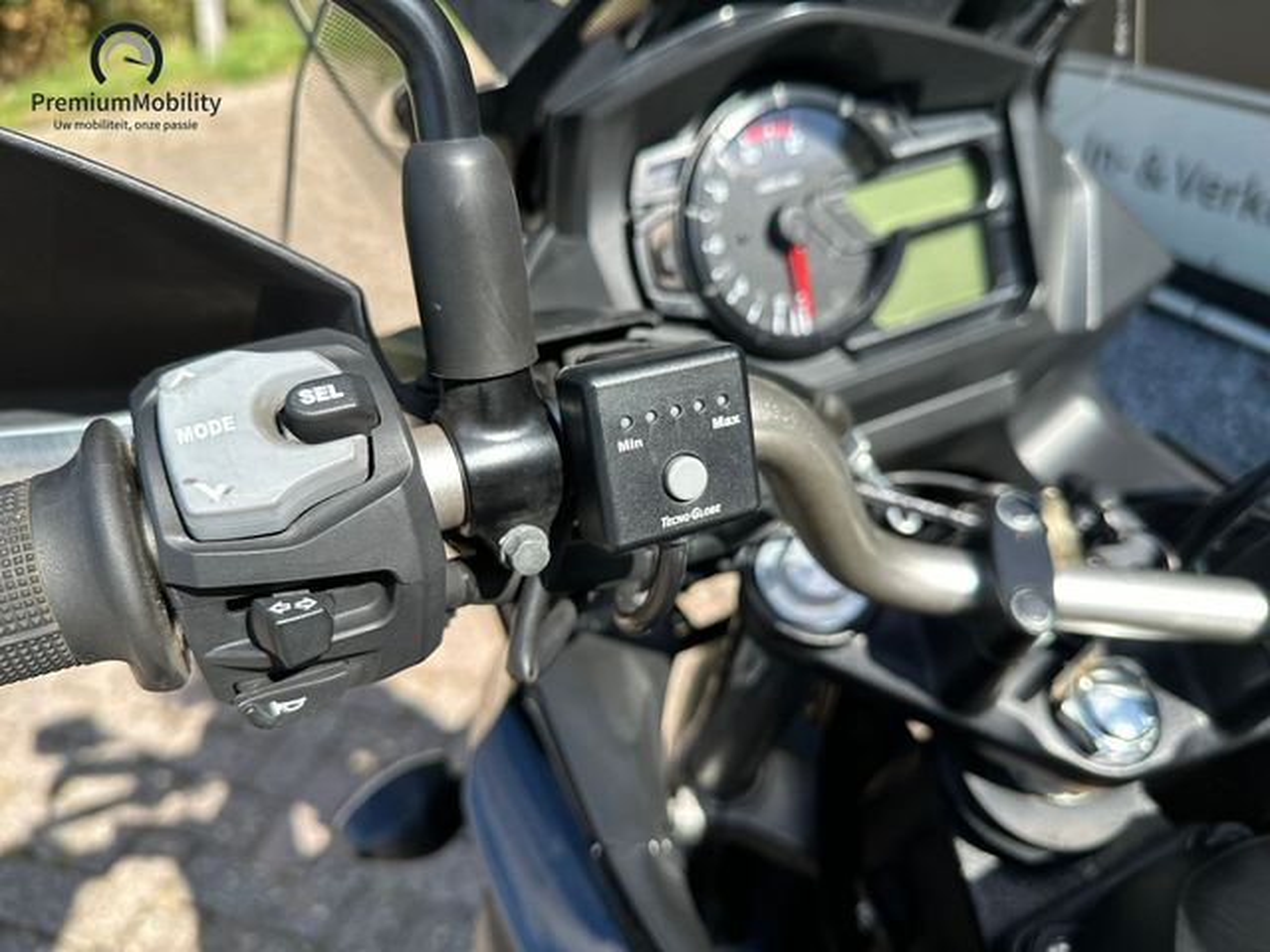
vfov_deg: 56.8
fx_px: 881
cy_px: 476
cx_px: 635
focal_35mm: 24
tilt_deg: -36.2
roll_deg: +6.4
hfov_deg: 71.6
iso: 80
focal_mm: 6.86
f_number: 1.78
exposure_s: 1/1587
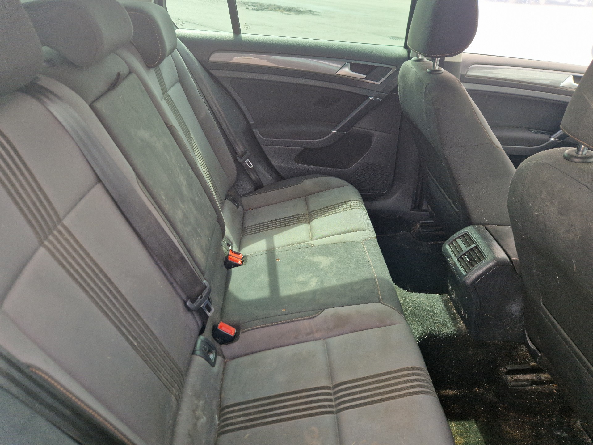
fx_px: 394
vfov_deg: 58.9
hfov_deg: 73.9
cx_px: 296
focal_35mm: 23
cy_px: 222
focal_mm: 5.4
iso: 50
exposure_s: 1/100
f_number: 1.8
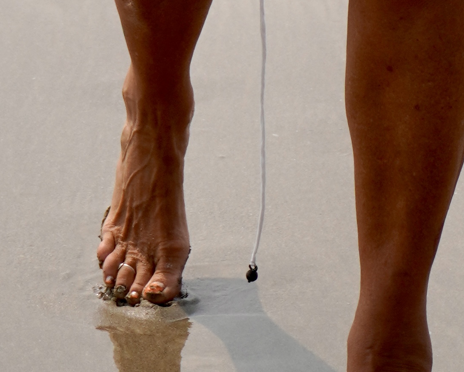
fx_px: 4478
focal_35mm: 326
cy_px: -427
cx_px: 433
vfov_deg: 4.7
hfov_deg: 5.9
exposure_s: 1/1000
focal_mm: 42
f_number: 5.6
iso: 100
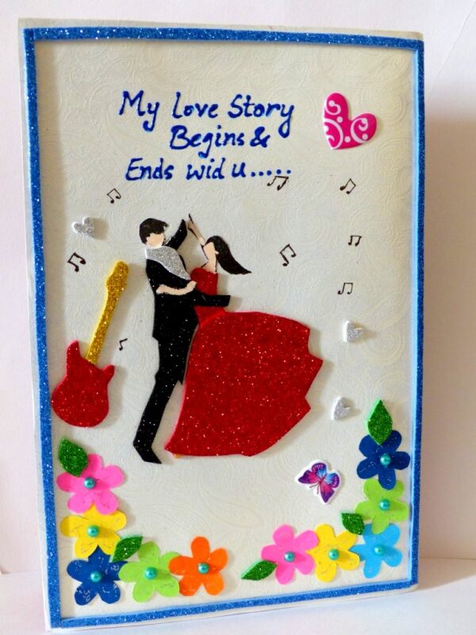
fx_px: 752
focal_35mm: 41
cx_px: 238
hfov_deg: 35.1
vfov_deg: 45.8
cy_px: 318
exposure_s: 1/50
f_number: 2.8
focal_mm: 7.4
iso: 400
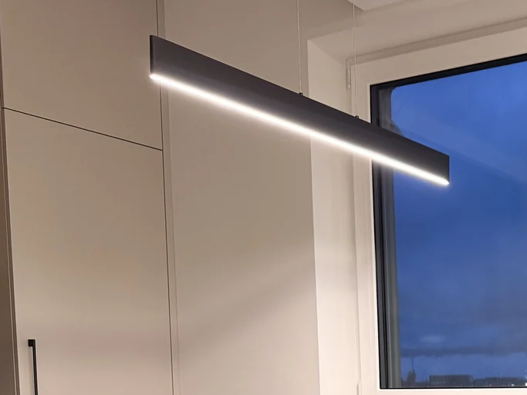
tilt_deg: -3.5
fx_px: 852
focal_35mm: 56
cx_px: 566
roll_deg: +0.3
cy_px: 447
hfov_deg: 31.0
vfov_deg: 24.2
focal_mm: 6.76
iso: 250
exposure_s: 1/60
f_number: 1.78
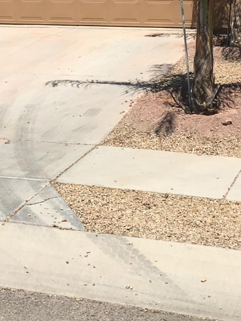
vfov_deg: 22.0
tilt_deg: -1.0
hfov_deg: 17.4
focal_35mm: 84
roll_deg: +0.7
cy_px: -34
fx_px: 779
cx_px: 41
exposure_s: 1/2747
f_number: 2.2
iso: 25
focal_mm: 4.15
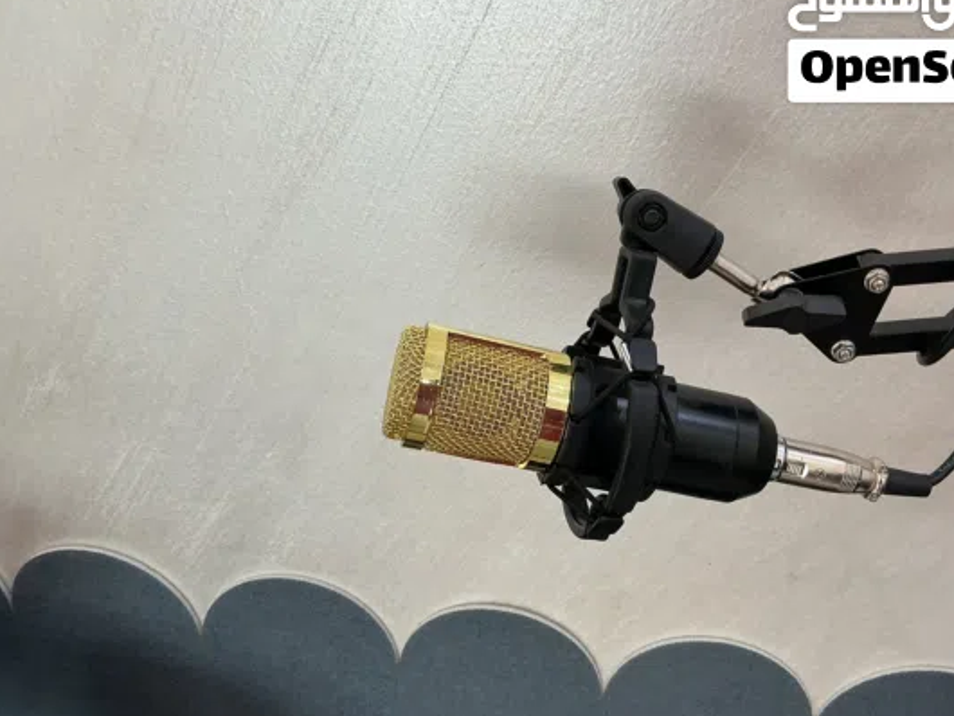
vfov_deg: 40.7
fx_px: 965
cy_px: 362
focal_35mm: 35
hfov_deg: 52.5
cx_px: 517
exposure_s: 1/50
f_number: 1.8
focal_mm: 3
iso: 64
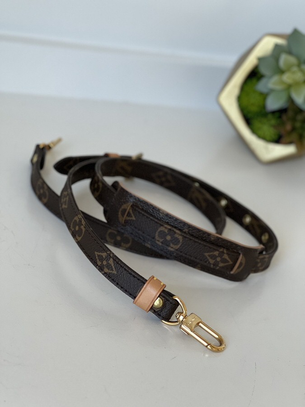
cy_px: 204
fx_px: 905
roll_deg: -16.6
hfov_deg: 19.1
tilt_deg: -25.8
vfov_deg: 25.3
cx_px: 152
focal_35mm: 77
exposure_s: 1/105
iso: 250
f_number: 2.8
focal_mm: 9
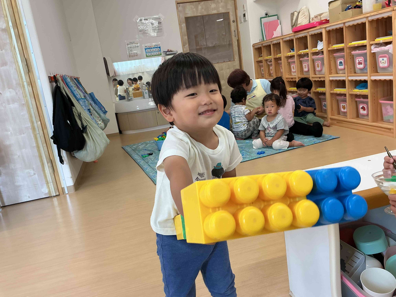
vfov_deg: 48.2
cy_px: 148
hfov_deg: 61.7
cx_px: 198
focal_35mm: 29
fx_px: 332
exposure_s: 1/120
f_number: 1.8
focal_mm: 3
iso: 64
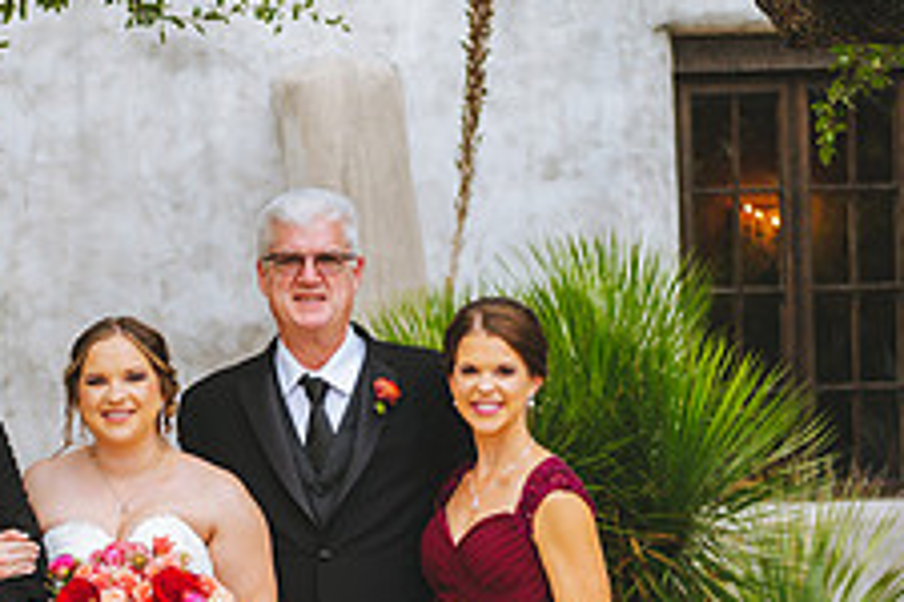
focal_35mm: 142
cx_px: -52
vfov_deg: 9.6
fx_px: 3565
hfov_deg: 14.2
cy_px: 666
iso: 125
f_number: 3.5
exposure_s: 1/160
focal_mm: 55
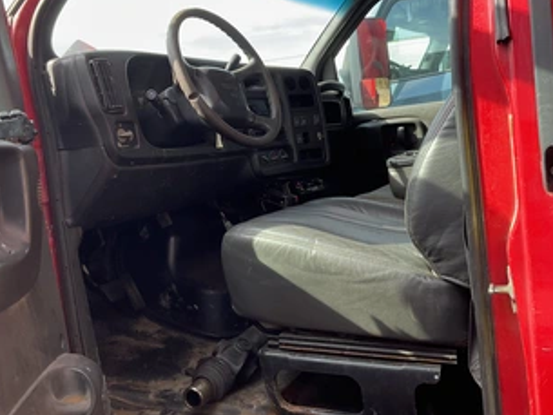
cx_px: 281
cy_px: 159
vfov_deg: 37.5
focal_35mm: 38
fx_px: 607
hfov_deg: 49.0
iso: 20
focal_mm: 3
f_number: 1.8
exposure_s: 1/145
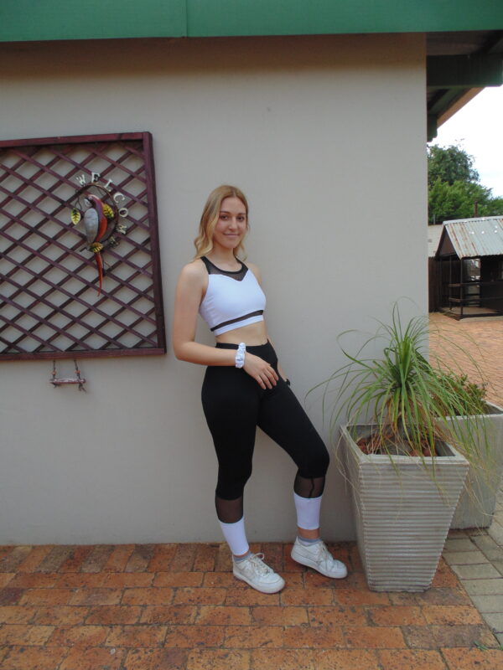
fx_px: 426
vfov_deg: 76.4
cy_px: 335
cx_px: 252
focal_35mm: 22
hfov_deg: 61.1
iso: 80
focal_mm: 4
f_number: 3.1
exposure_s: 1/250
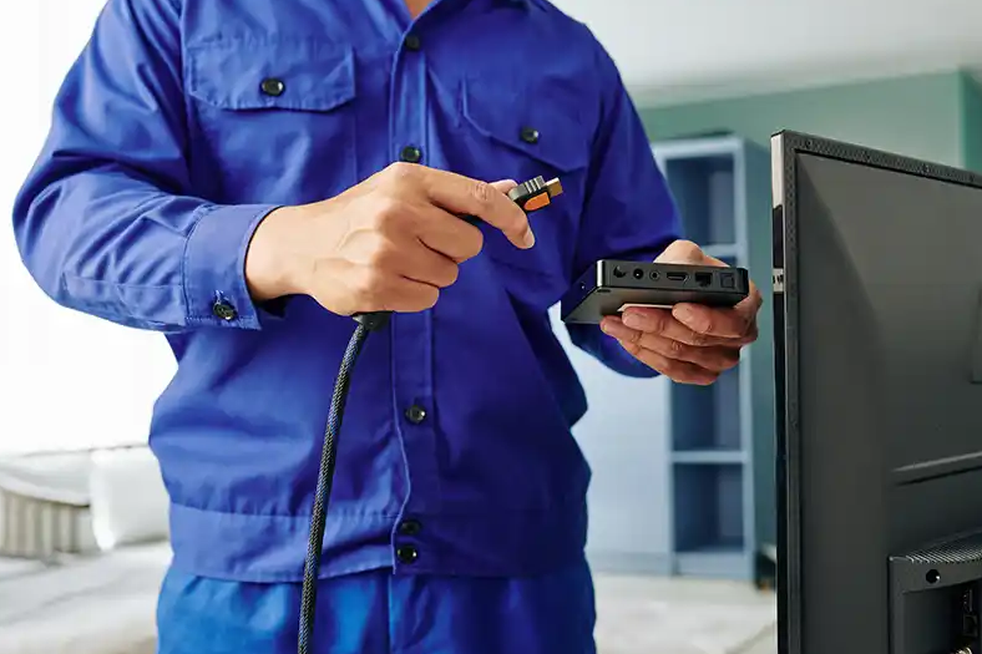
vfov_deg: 33.4
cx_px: 550
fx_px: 1091
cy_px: 340
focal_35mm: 40
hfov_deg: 48.4
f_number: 3.5
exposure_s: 1/200
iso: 250
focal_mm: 35
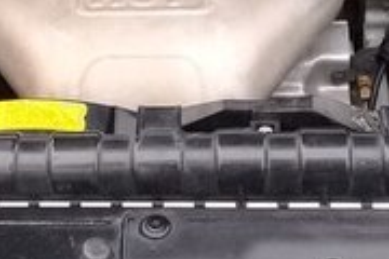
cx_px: 205
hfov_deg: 17.3
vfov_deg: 11.1
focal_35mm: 118
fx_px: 1275
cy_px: -159
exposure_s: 1/100
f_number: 2.2
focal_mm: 3.3
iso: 80
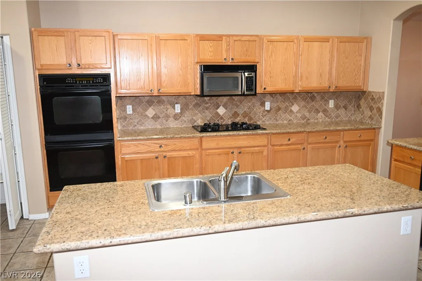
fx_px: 358
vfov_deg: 43.0
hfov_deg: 61.1
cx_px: 211
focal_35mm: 30
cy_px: 140
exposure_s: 1/60
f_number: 4
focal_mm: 30.5
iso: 1250
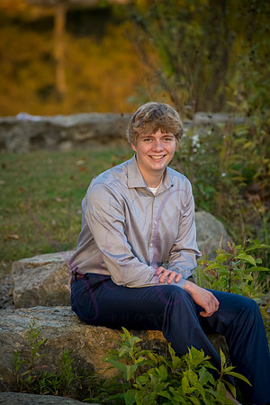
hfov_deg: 7.4
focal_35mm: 185
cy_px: 202
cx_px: 135
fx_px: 2081
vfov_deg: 11.1
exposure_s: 1/400
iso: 800
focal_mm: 185
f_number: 5.6
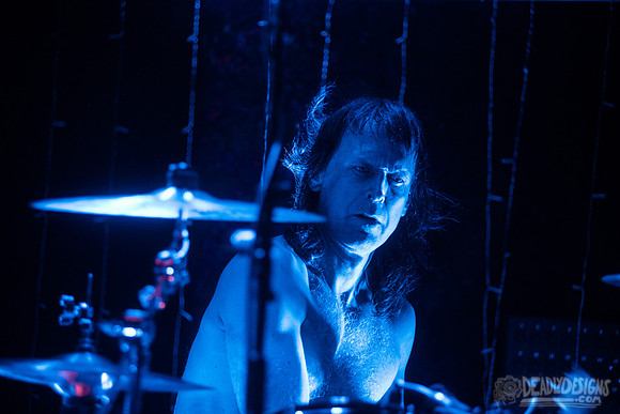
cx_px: 310
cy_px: 207
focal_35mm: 135
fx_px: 2325
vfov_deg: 10.2
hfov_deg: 15.2
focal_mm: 135
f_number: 3.2
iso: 3200
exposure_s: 1/200
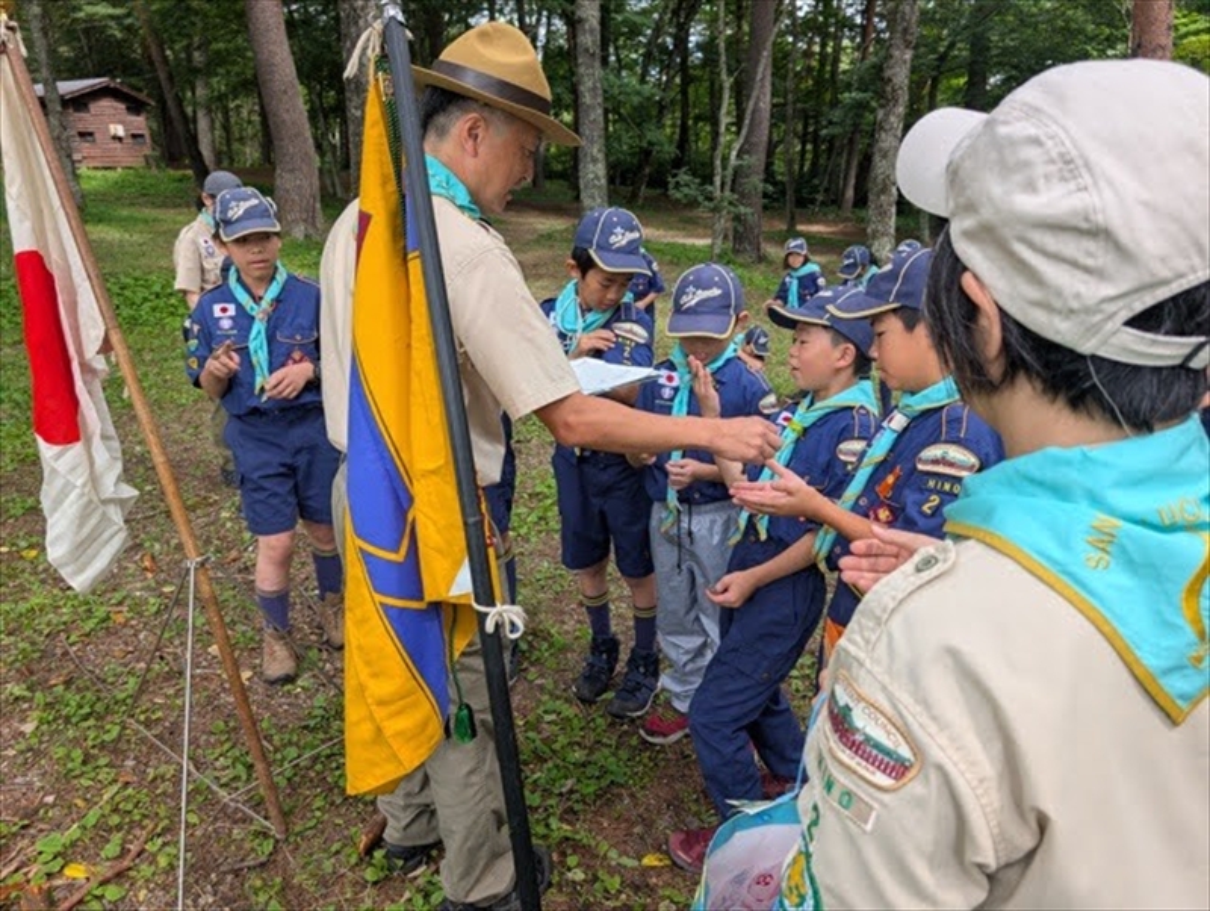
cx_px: 605
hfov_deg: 71.5
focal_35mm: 24
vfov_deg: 56.9
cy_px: 456
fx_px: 840
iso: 24
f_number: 1.68
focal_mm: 6.9
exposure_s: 1/175
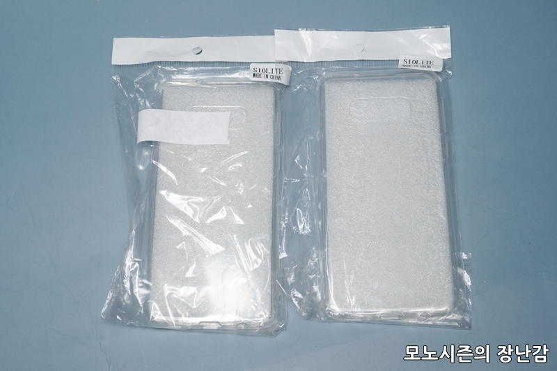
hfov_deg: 43.6
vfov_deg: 29.8
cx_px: 278
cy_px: 186
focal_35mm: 45
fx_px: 696
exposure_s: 1/160
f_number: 6.3
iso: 400
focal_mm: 30
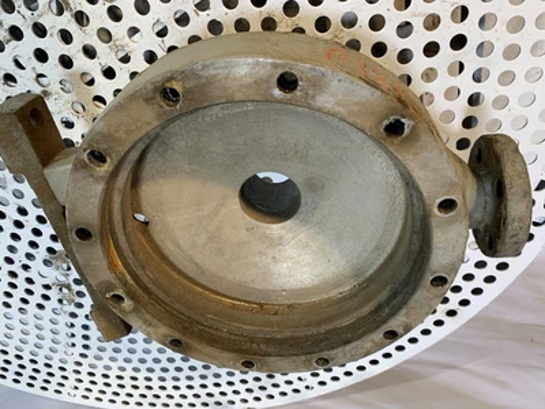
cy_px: 204
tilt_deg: -55.8
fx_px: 409
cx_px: 272
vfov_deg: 53.1
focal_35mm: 26
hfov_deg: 67.3
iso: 50
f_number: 1.8
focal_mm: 4.25
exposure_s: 1/120
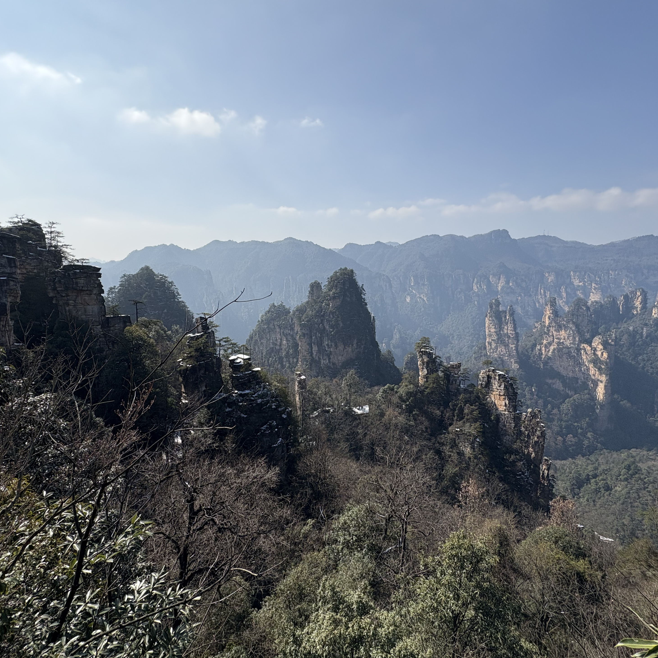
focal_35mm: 17
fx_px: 366
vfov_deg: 84.0
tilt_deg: -8.6
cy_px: 328
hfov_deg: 84.0
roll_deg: -0.2
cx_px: 321
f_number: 2.2
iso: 50
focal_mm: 2.22
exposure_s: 1/2342
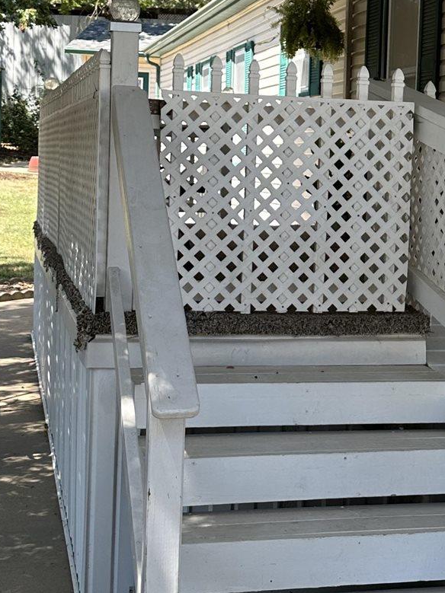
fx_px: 1217
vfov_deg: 27.3
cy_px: 205
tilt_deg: -1.5
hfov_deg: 20.4
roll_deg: -3.9
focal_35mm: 71
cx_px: 367
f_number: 1.78
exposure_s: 1/672
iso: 80
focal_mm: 6.86
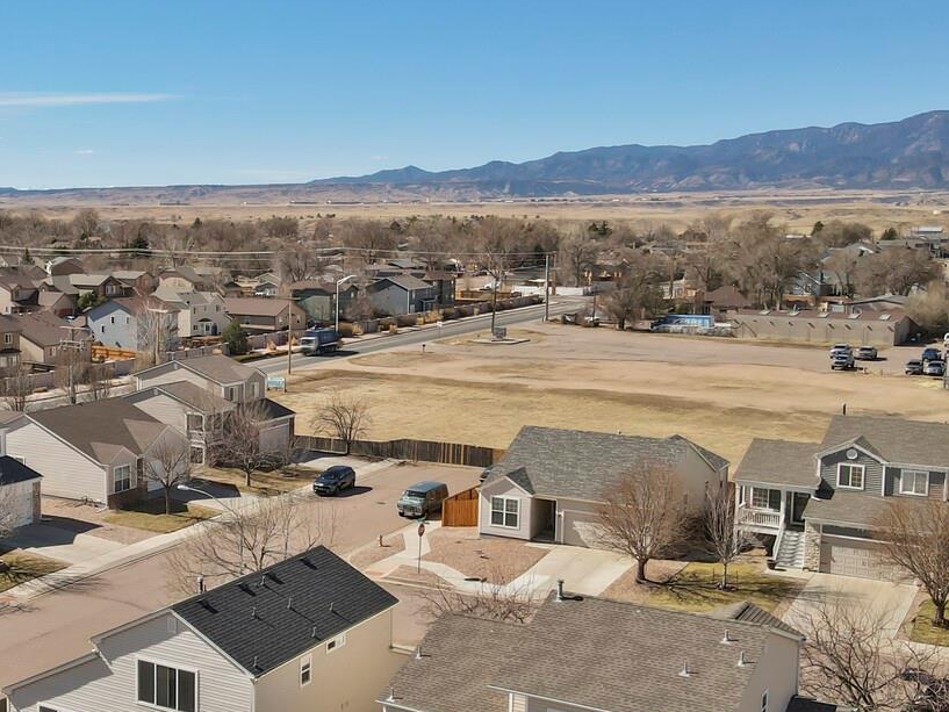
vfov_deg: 30.9
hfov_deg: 39.2
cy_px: 360
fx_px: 1289
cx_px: 222
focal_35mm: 47
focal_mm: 4.5
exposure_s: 1/400
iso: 100
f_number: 2.8
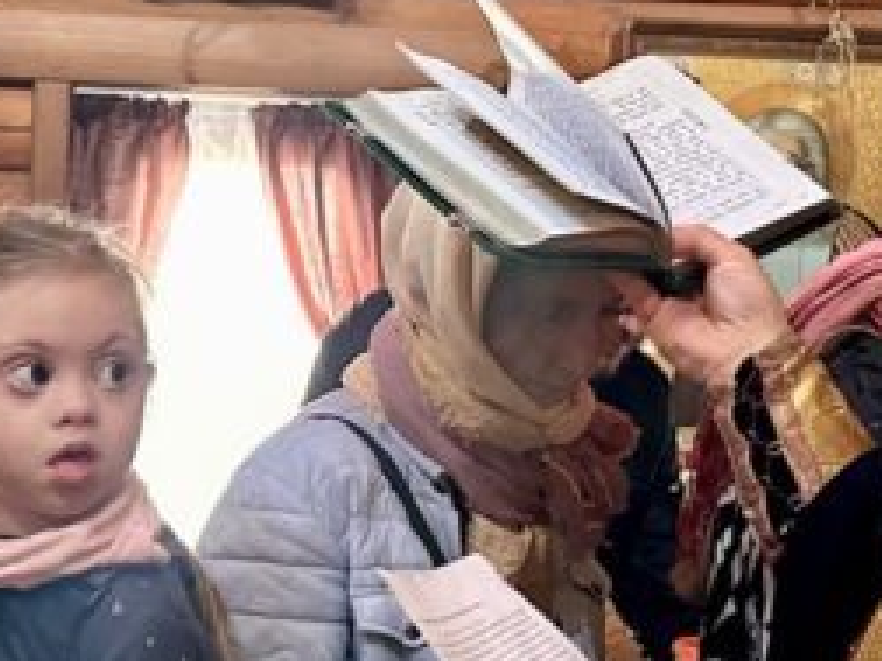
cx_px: 368
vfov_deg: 20.2
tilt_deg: +1.1
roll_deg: -2.1
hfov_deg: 26.6
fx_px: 1860
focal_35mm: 73
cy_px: 311
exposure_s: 1/60
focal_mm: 6.86
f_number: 1.78
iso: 640
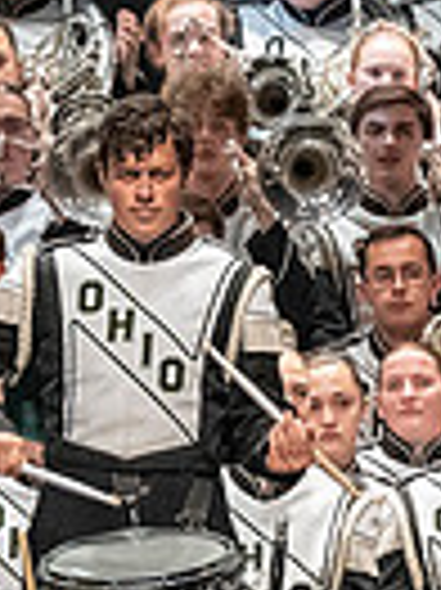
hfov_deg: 1.9
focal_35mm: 794
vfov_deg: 2.5
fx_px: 13509
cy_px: 509
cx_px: 1012
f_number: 4
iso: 4000
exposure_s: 1/500
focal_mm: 125
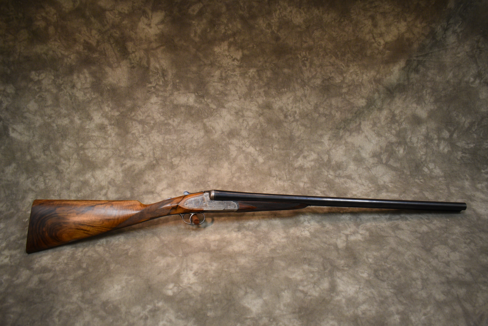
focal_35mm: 30
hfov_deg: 61.9
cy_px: 163
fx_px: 407
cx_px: 244
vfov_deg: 43.7
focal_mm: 20
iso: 1000
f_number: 3.5
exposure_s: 1/125
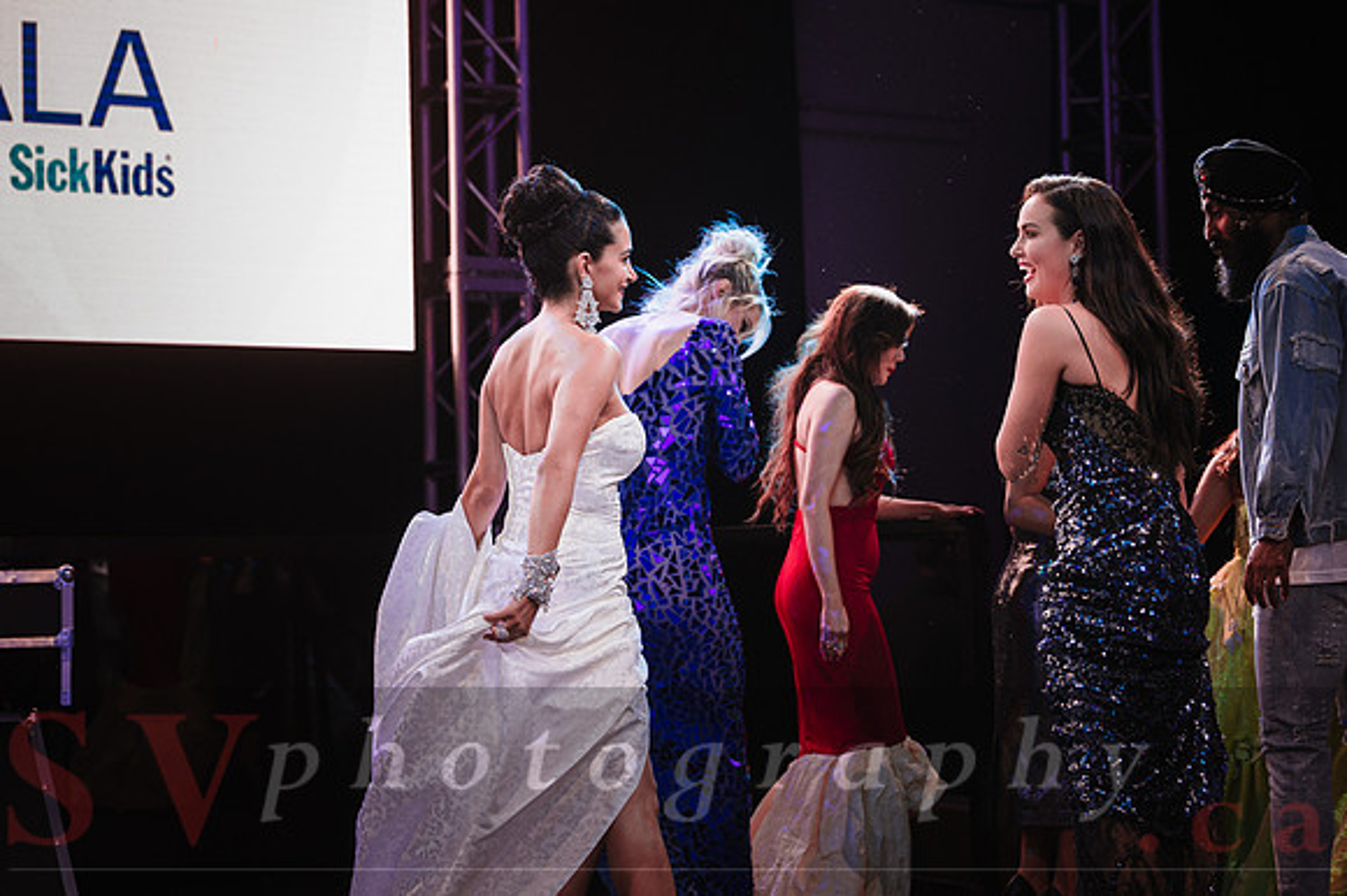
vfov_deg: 18.3
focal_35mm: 75
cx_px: 648
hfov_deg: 27.1
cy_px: 449
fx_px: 2791
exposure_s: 1/320
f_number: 4
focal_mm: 70
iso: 1000
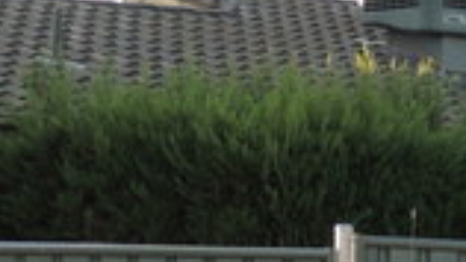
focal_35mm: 237
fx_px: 2929
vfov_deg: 5.0
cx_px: 755
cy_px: 654
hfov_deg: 8.8
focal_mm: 7.6
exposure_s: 1/200
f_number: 3.4
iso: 100
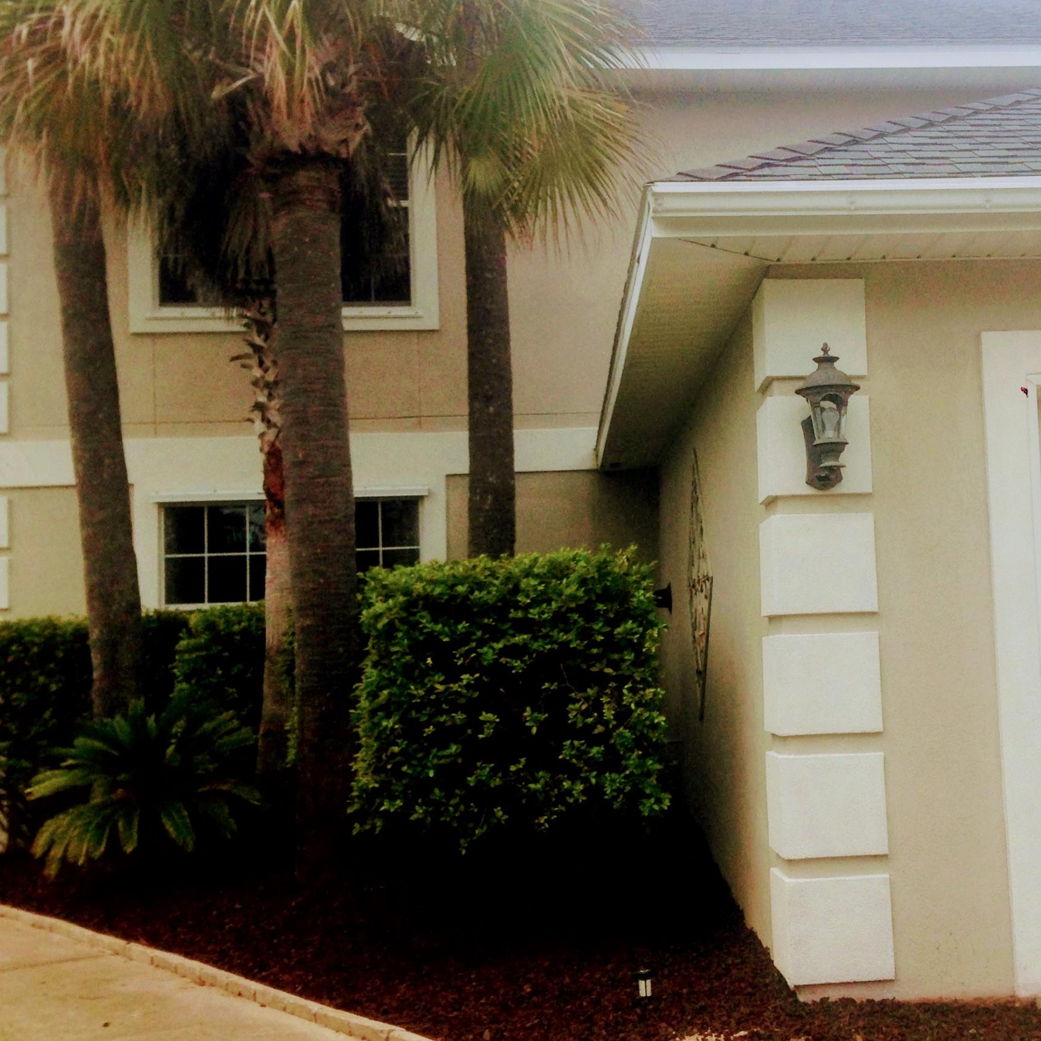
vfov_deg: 33.4
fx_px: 1735
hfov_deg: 32.9
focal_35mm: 51
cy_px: 499
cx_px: 748
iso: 50
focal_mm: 4.12
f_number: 2.4
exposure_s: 1/1748
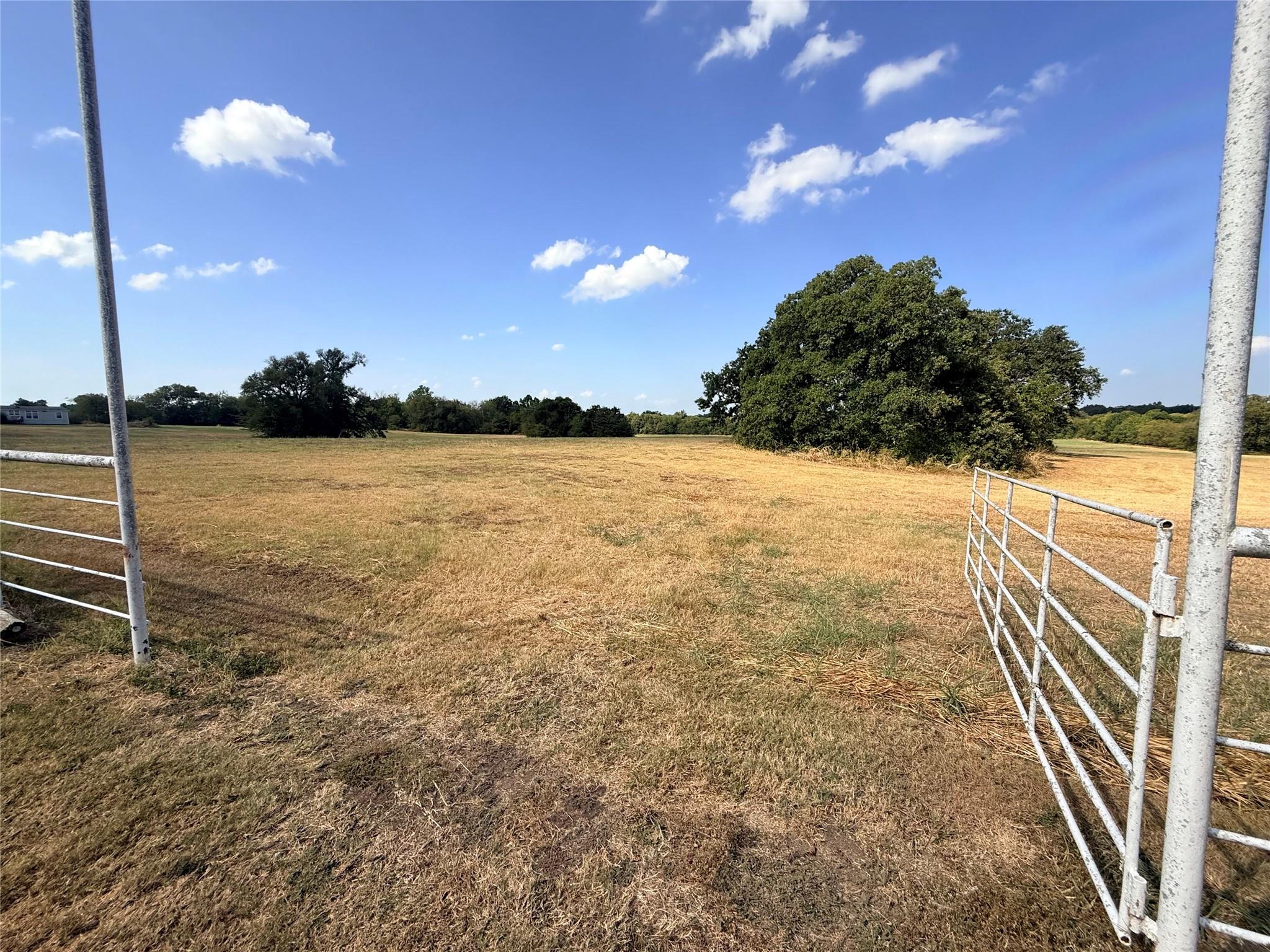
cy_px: 476
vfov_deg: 85.7
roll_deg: -0.1
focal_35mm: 14
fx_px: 514
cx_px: 635
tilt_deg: -5.8
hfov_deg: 102.1
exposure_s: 1/1795
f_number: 2.2
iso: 50
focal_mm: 2.22
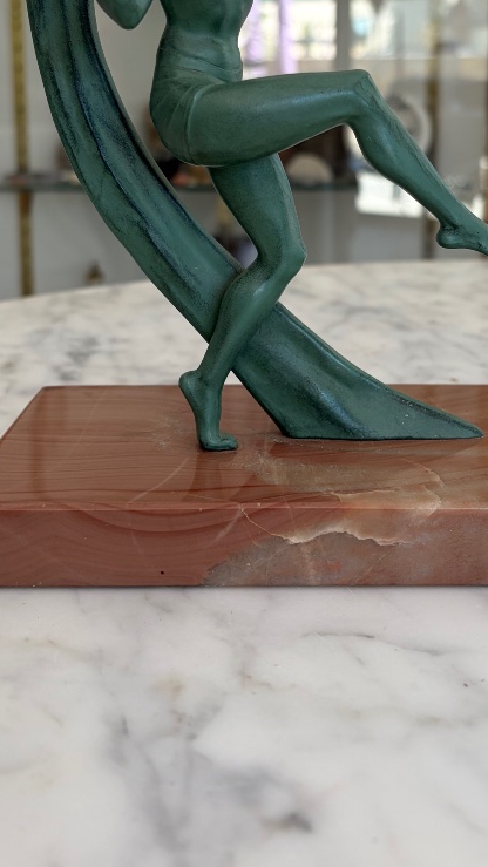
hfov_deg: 25.9
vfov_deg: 43.5
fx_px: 1058
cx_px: 298
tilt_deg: -8.4
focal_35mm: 46
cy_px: 245
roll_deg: -0.5
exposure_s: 1/122
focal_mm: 5.96
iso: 40
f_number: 1.6
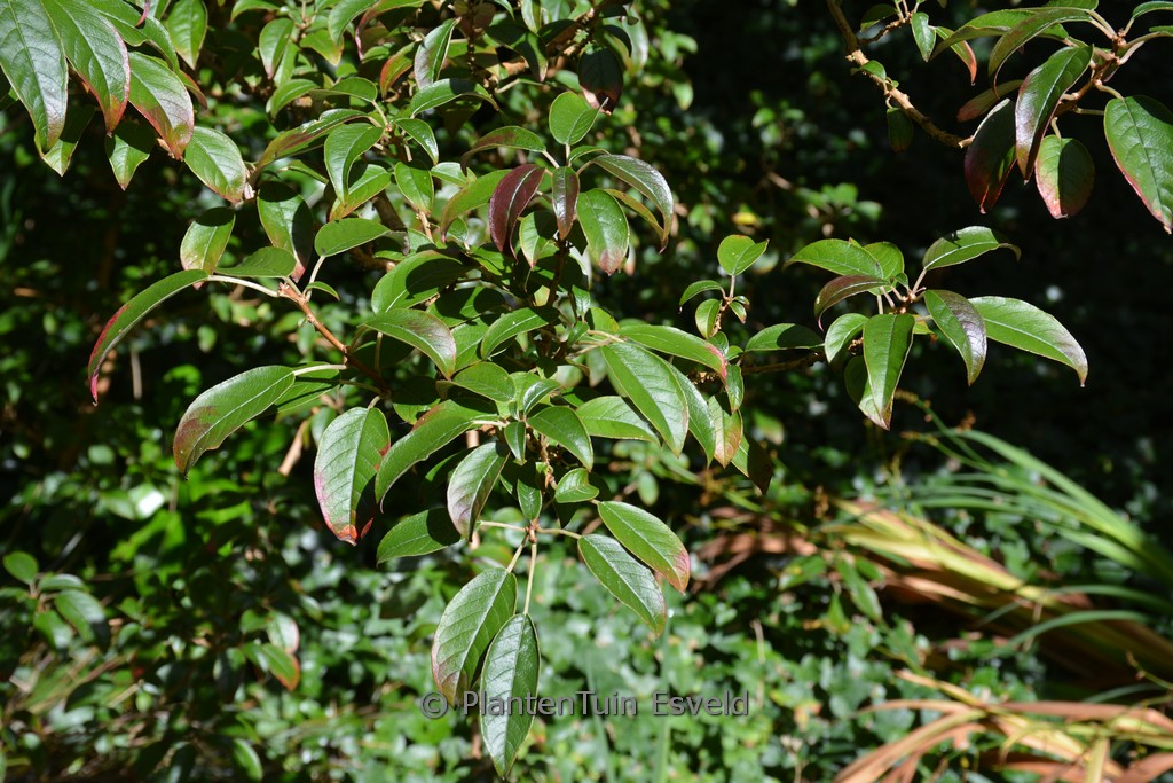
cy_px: 392
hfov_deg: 29.9
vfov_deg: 20.2
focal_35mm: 68
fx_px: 2200
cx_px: 586
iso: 200
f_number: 8
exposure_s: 1/250
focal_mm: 45
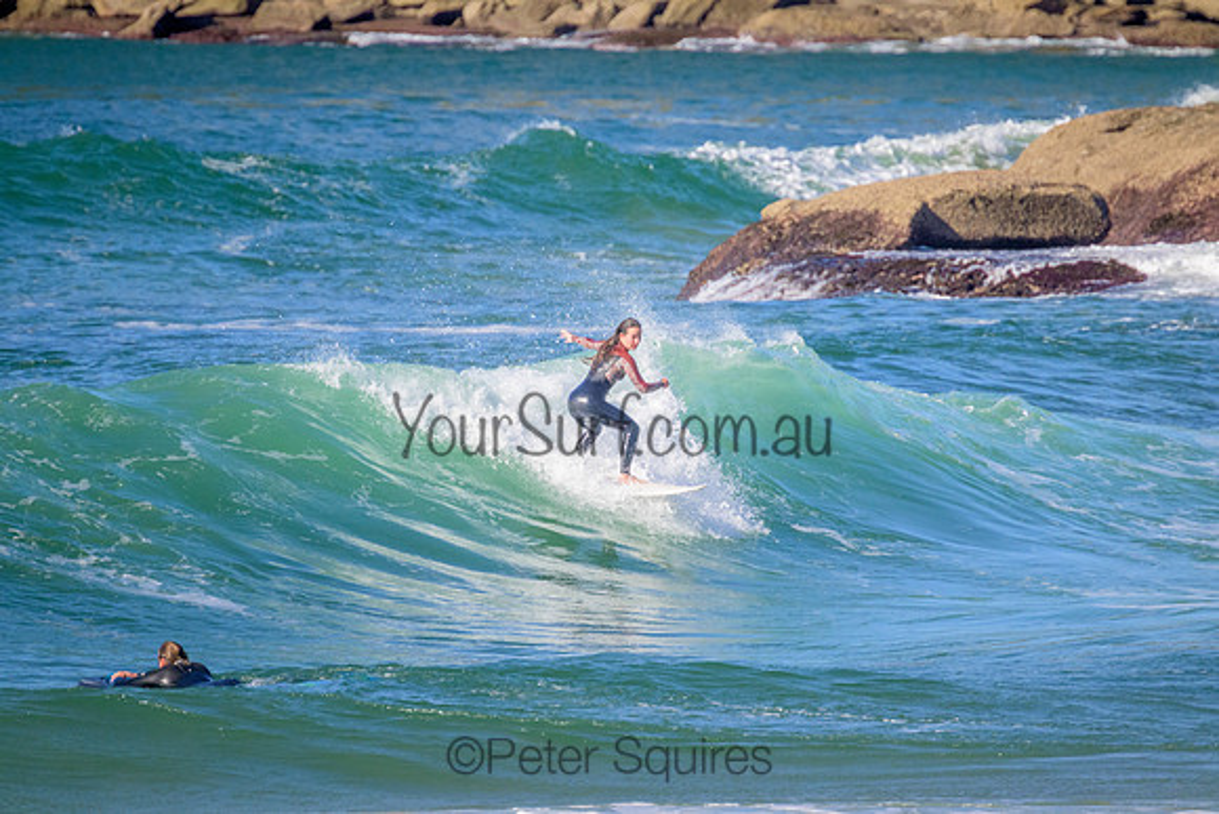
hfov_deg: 2.6
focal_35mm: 800
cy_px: 407
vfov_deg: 1.7
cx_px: 610
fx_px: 27094
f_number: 11
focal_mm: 800
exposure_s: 1/2000
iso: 1800
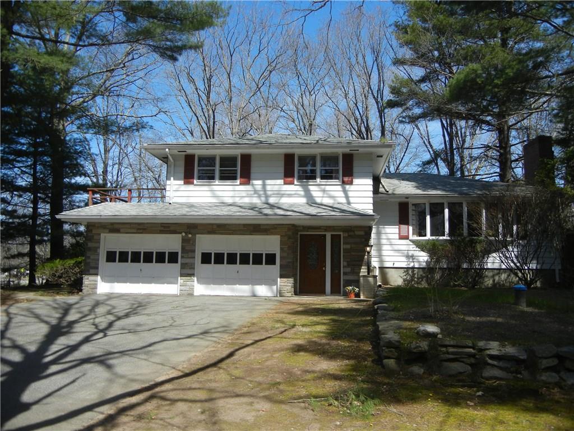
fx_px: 497
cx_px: 287
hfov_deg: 60.0
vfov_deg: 46.8
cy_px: 216
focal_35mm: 30
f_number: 7
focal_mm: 5.4
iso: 160
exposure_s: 1/333
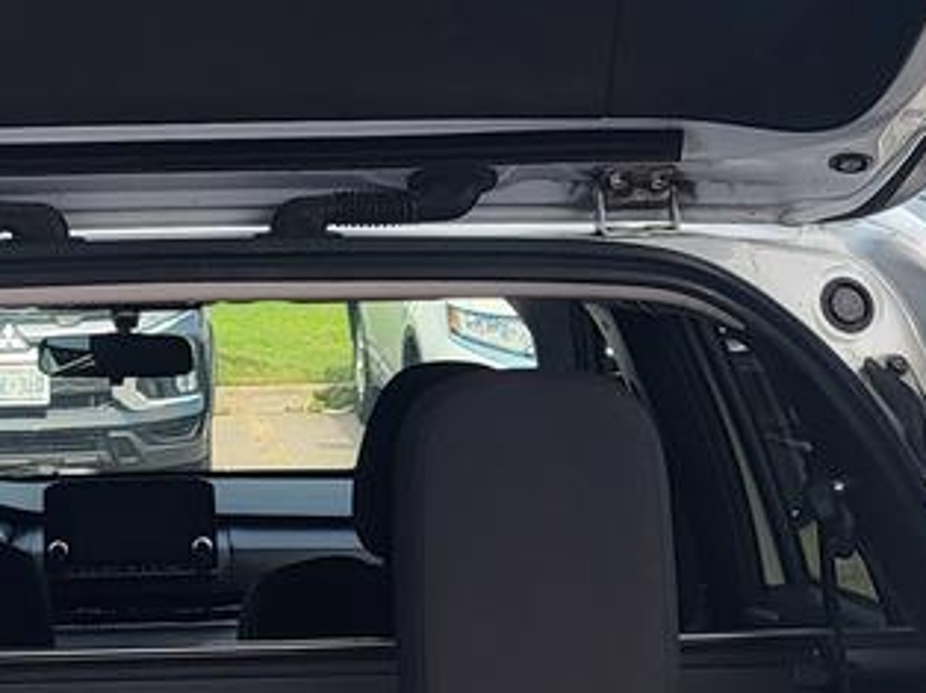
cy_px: -29
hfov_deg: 18.4
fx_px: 2833
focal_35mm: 106
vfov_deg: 13.7
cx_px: 212
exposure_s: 1/1058
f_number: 1.8
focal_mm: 5.4
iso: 40
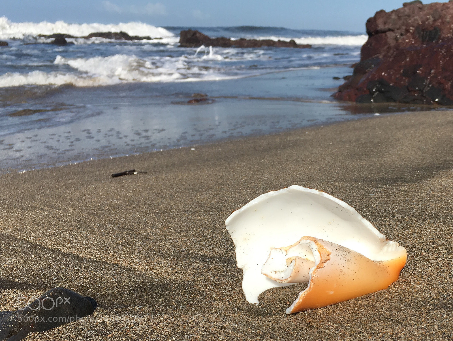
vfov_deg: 48.3
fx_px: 380
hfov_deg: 61.6
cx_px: 226
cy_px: 170
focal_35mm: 29
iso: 25
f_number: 2.2
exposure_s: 1/2198
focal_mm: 4.15
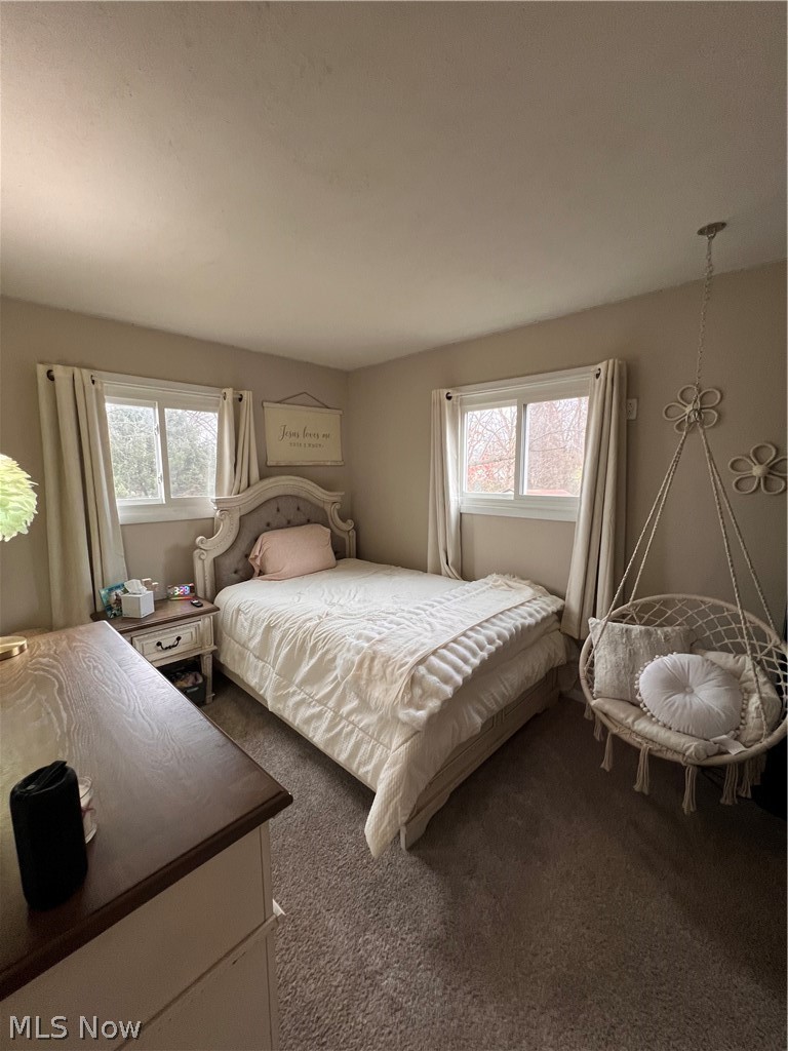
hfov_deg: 89.9
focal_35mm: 13
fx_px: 395
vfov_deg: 106.2
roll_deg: +0.9
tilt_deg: -5.5
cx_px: 394
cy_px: 526
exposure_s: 1/60
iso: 160
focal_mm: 1.57
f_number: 1.8
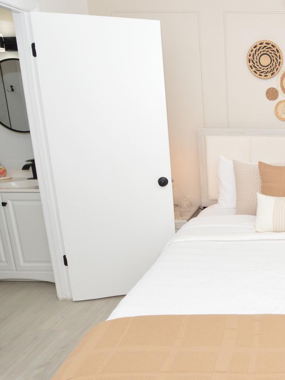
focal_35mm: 27
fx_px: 296
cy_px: 184
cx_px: 291
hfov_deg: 43.4
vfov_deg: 65.3
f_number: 9
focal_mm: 12
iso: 800
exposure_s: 1/80
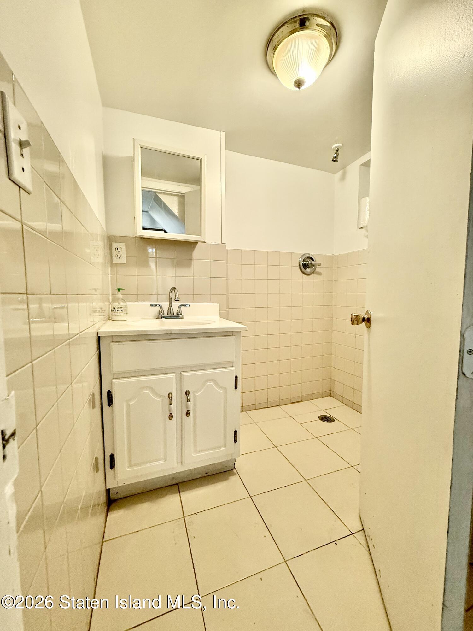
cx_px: 236
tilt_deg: -3.9
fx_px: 255
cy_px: 316
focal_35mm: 14
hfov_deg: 85.7
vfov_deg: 102.1
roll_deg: -0.3
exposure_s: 1/60
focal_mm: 2.22
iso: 250
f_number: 2.2
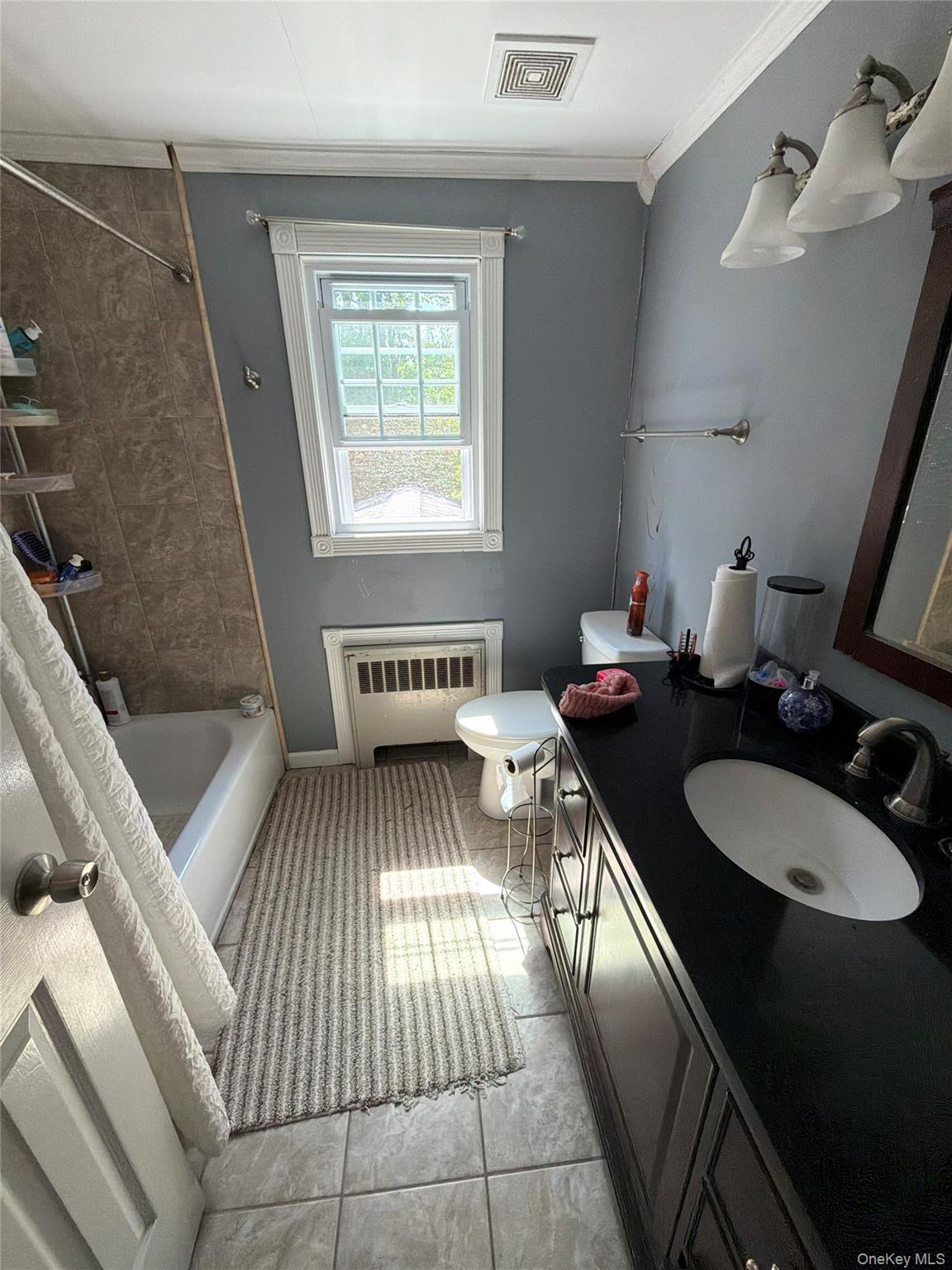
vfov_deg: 102.1
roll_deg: +1.8
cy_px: 635
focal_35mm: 14
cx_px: 476
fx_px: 513
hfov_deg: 85.7
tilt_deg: -21.2
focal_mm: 2.22
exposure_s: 1/121
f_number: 2.2
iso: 200
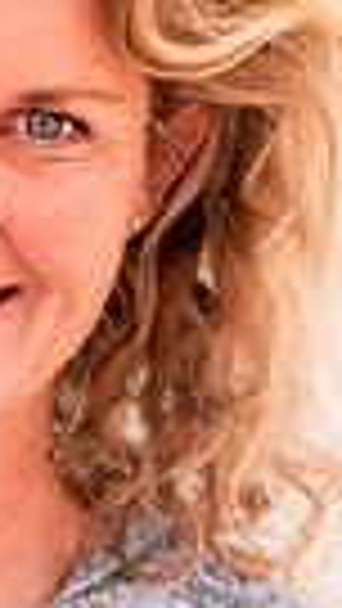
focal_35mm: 297
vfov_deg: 7.2
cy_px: 617
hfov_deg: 4.1
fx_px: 4785
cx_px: -135
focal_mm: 85
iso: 200
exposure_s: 1/200
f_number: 3.2
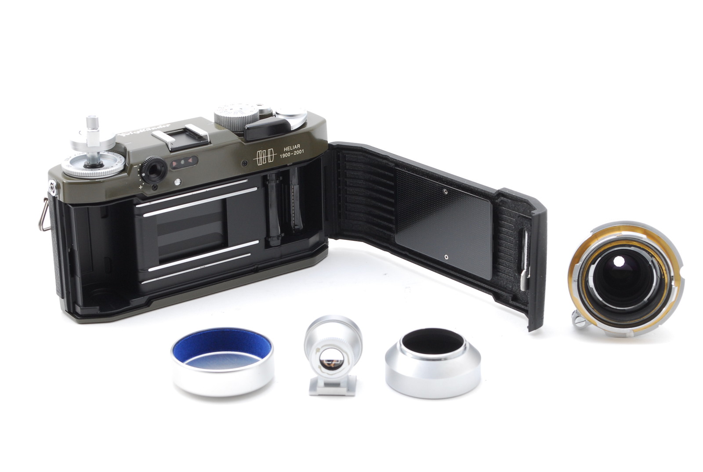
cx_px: 352
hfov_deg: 24.6
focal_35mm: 82
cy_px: 236
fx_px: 1614
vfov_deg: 16.6
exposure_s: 1/100
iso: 320
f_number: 14
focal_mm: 55
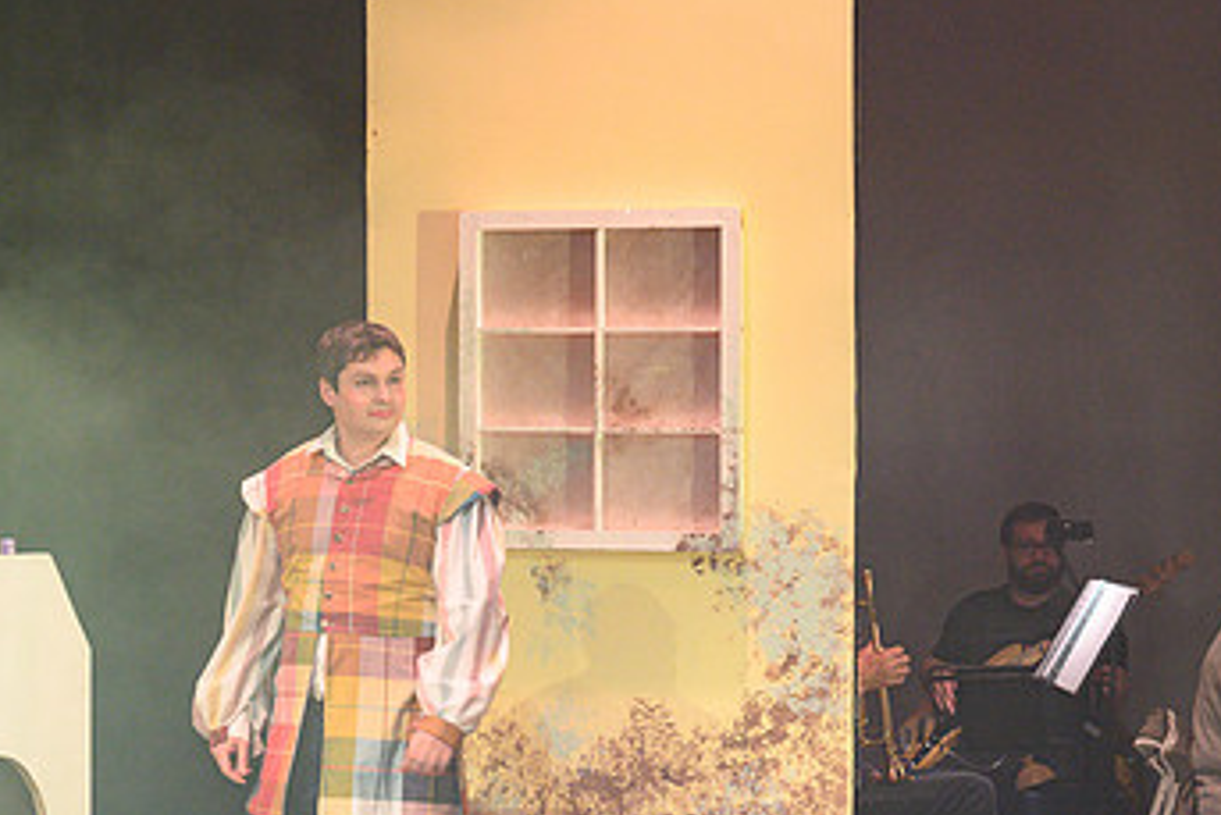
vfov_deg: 11.1
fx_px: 4173
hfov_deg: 16.6
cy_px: 646
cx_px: 342
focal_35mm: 123
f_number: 4
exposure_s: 1/100
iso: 800
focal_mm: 70
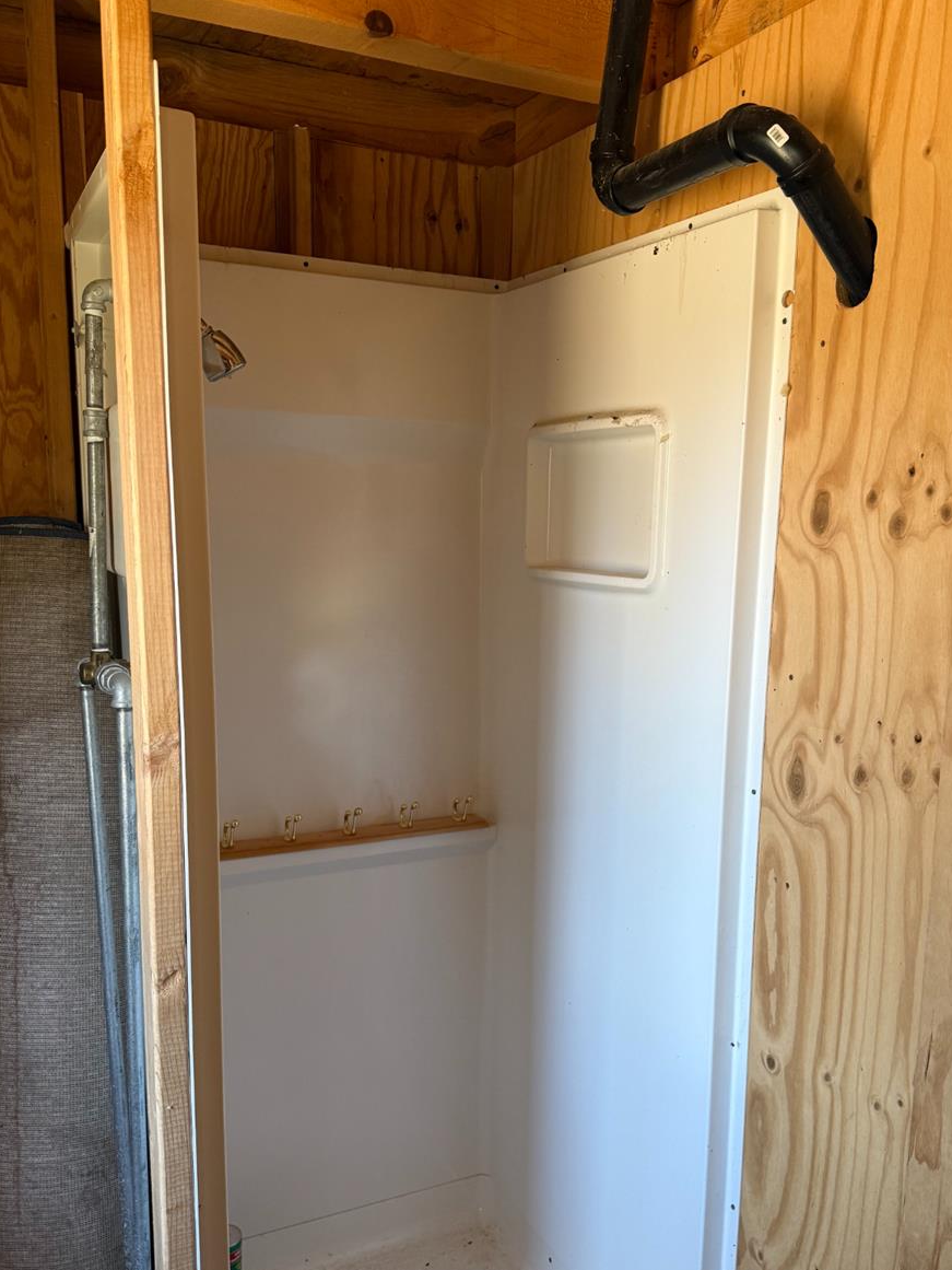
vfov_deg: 58.2
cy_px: 706
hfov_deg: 45.4
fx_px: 1137
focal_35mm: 31
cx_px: 523
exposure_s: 1/76
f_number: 1.78
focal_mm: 6.76
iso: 200
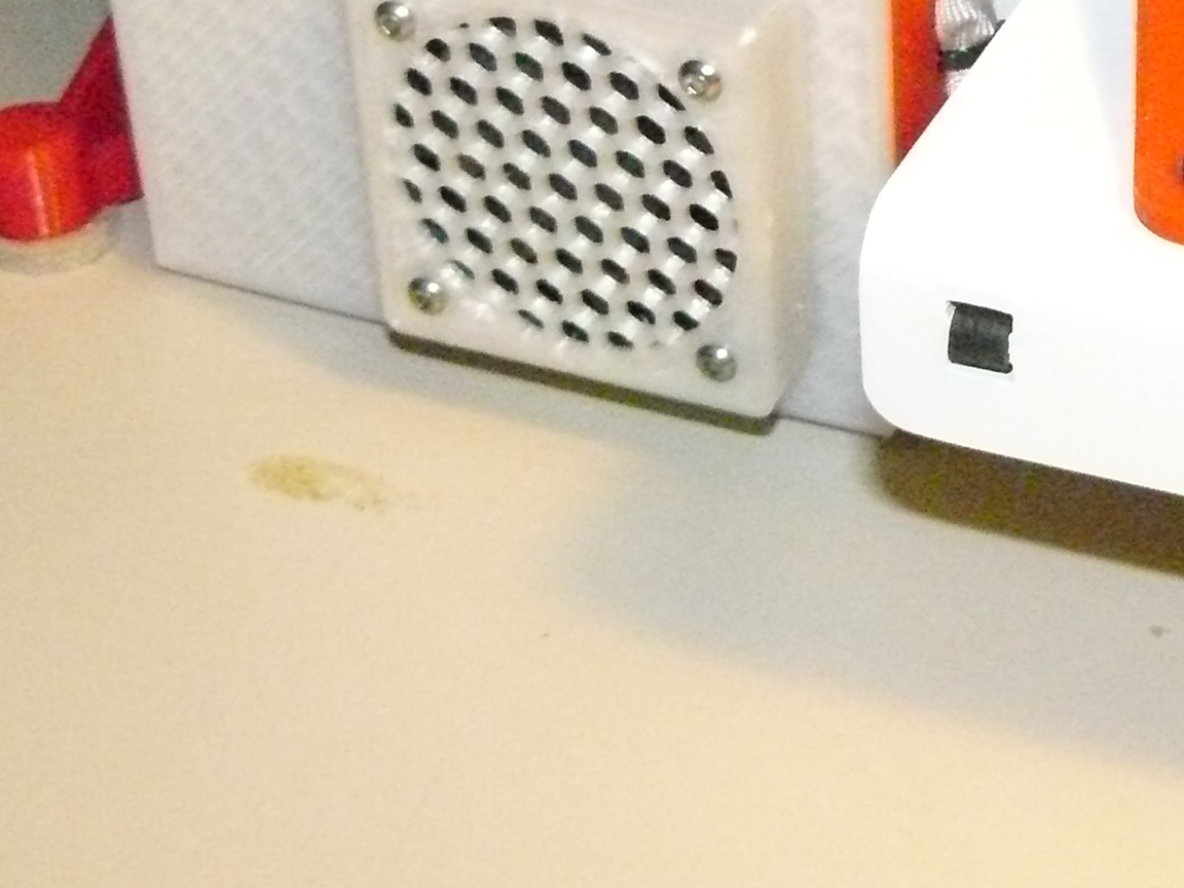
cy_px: -51
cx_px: 1045
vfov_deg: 17.9
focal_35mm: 80
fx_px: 2736
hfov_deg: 23.8
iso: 1250
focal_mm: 6
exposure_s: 1/125
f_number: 4
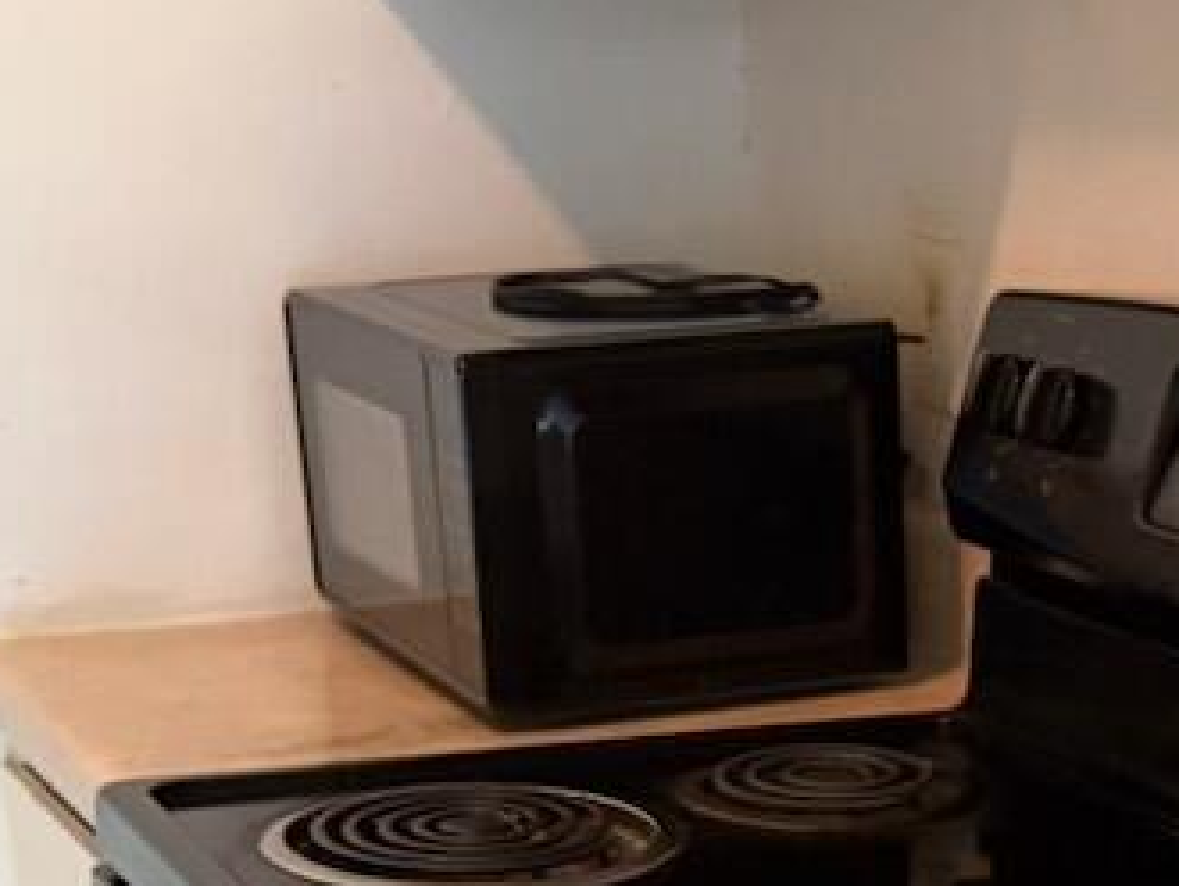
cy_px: 1297
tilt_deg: -24.5
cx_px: 990
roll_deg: +2.8
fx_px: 3170
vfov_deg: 14.9
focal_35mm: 93
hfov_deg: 20.8
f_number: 1.78
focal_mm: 6.76
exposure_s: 1/60
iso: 640
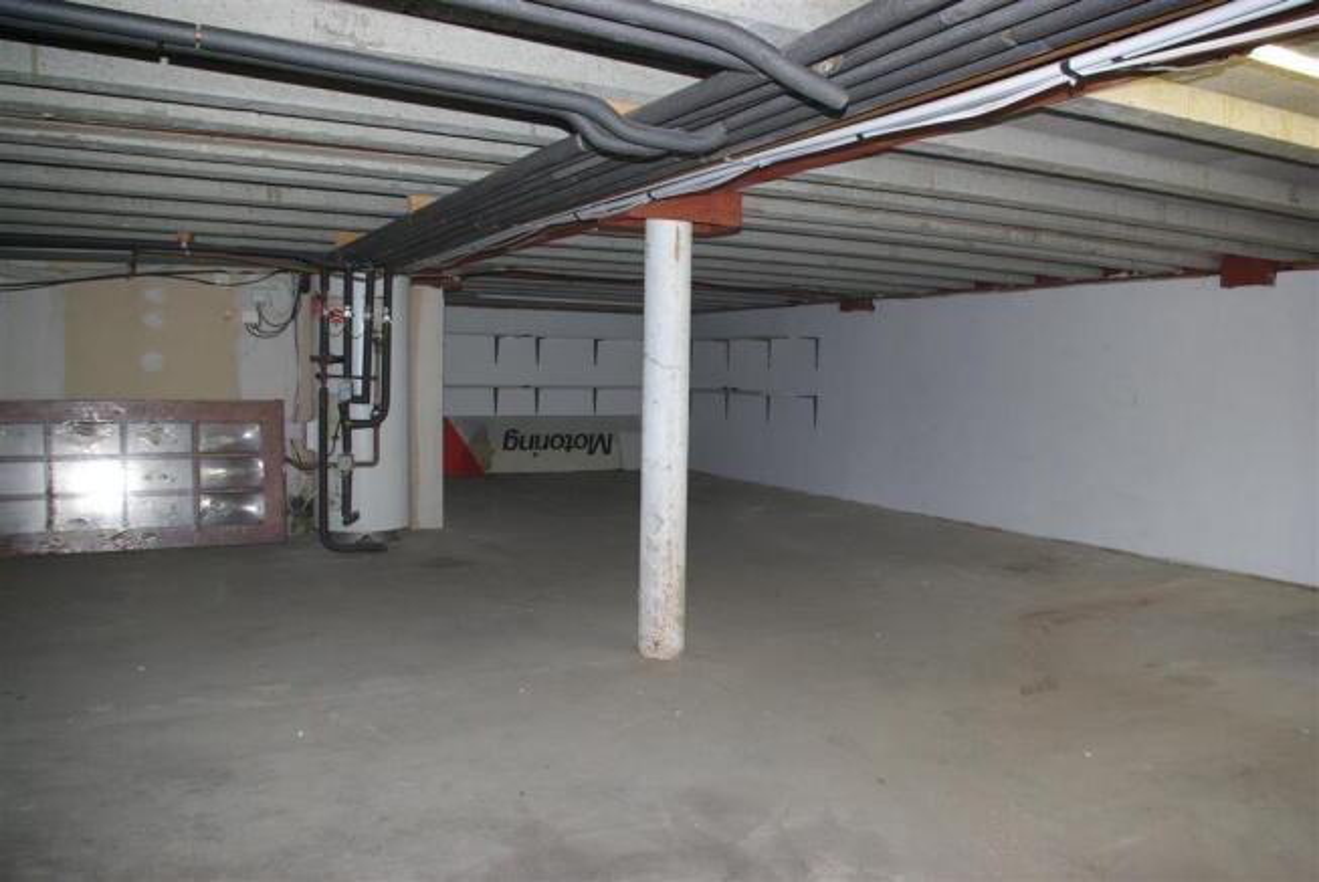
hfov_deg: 67.3
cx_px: 660
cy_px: 441
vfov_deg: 48.0
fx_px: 990
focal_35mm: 27
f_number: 5.6
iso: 400
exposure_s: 1/30
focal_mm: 18
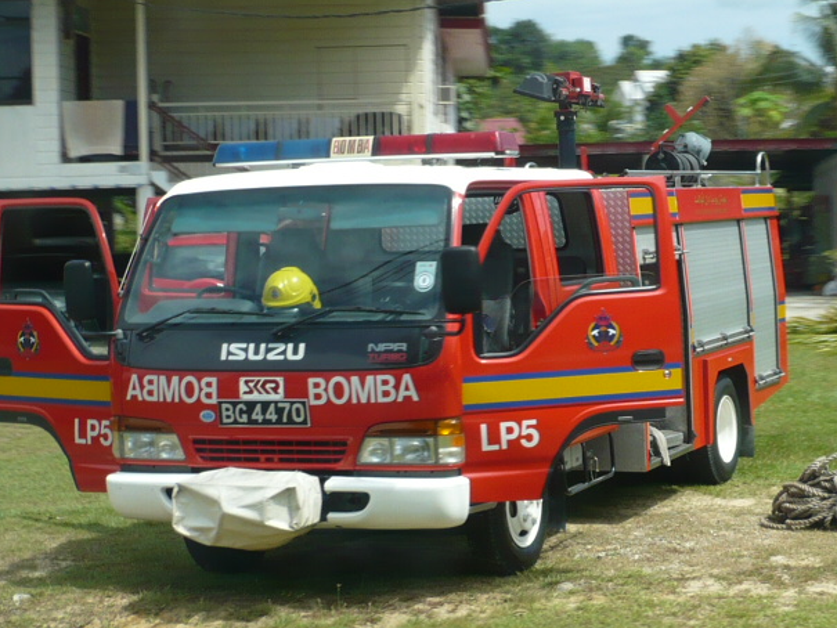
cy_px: 328
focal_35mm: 37
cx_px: 398
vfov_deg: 38.7
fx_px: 895
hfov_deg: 50.1
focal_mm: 5.8
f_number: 8
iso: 100
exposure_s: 1/160
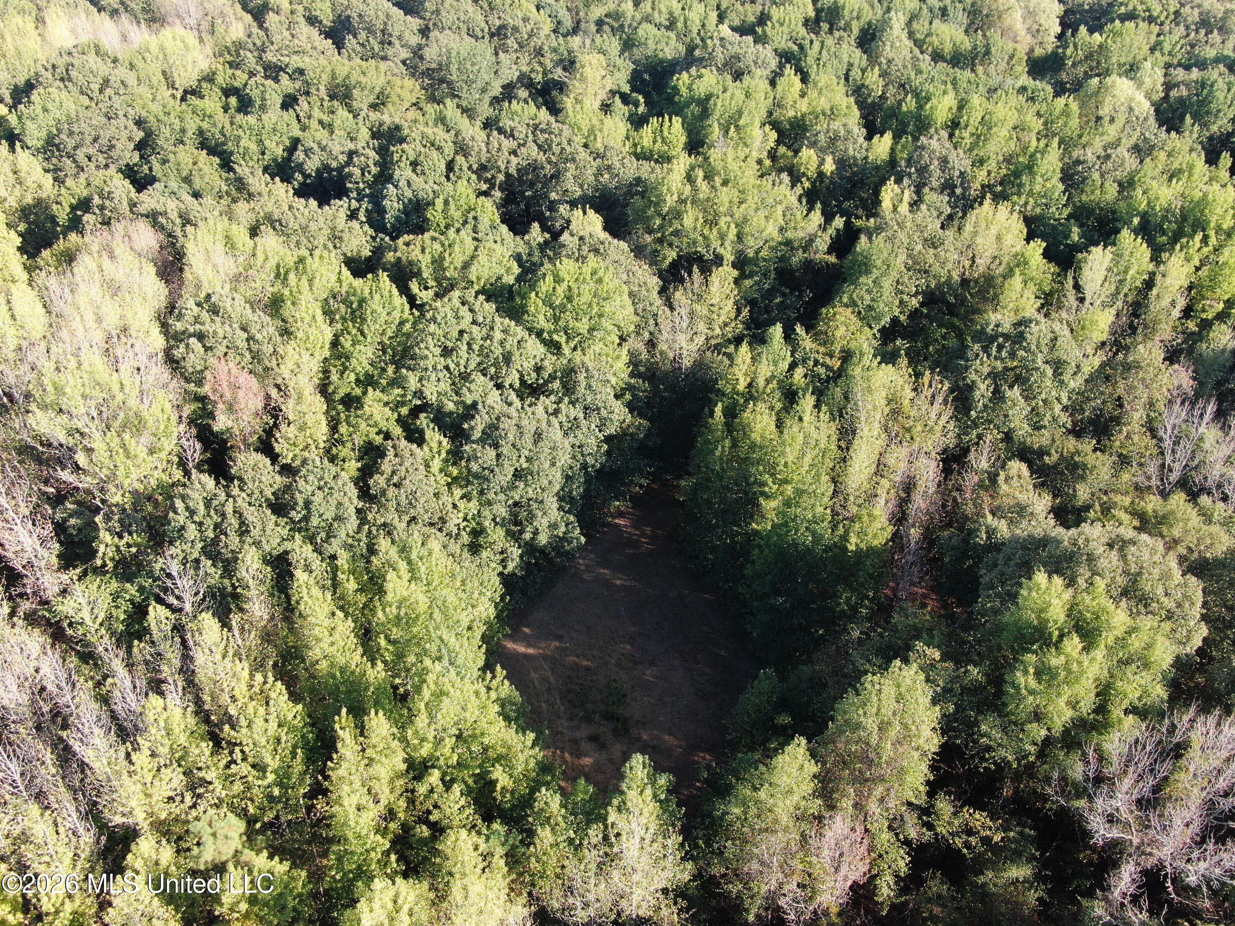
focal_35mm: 29
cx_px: 618
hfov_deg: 61.7
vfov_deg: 48.2
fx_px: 1035
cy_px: 463
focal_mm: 5
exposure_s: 1/200
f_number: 3
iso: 100
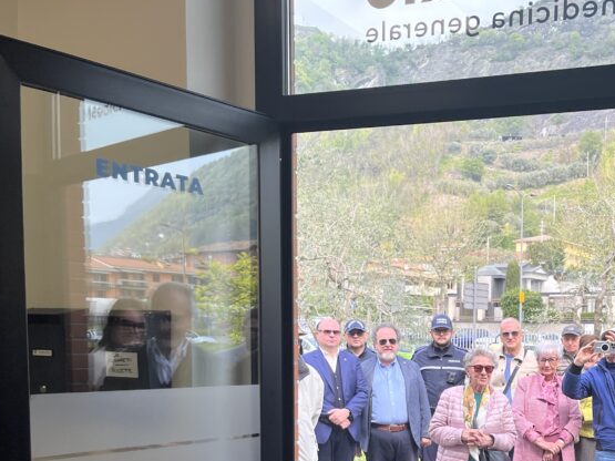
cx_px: 514
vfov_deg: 29.0
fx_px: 853
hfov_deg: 37.8
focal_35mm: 48
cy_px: 416
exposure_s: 1/635
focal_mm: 5.1
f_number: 1.6
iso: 50
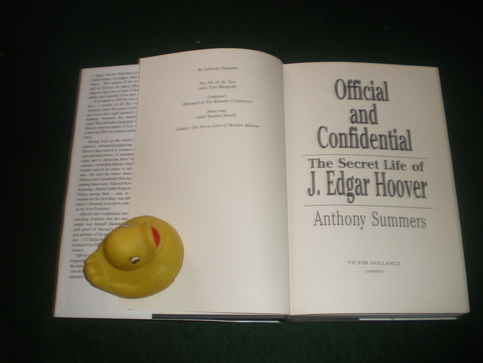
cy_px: 182
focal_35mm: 38
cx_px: 242
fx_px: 530
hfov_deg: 49.0
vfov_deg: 37.7
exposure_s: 1/50
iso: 200
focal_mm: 6.3
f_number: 3.1
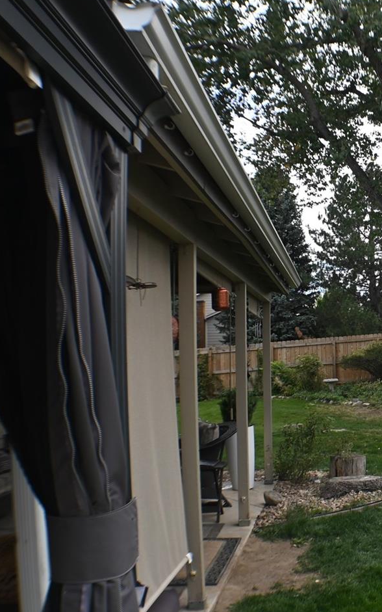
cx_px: 440
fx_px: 866
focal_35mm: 52
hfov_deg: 23.1
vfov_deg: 38.8
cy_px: 337
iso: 125
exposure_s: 1/250
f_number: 5.6
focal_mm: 20
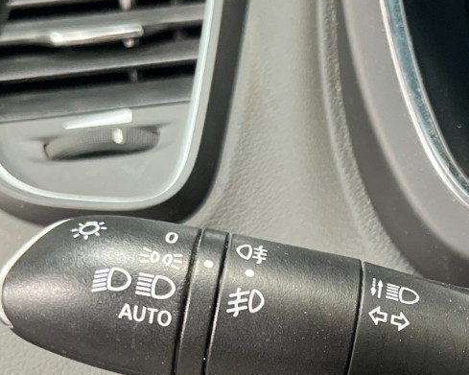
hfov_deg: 22.5
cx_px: 422
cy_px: 366
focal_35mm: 83
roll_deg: +12.3
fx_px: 1152
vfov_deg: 18.1
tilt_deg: -27.2
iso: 400
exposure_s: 1/50
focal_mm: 5.1
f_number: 1.6
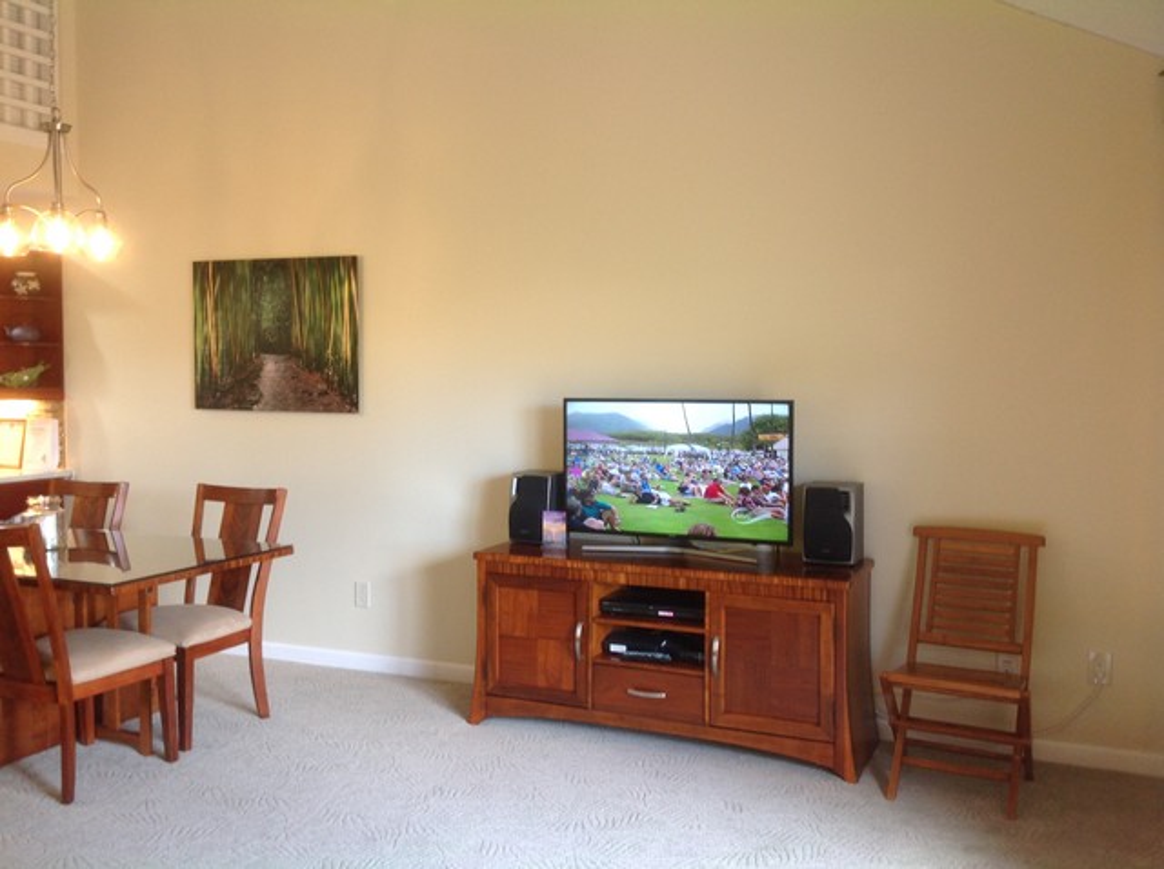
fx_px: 1175
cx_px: 582
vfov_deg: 40.6
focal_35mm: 35
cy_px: 434
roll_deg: +1.7
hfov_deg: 52.7
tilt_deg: -1.9
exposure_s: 1/15
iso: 64
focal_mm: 4.28
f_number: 2.4
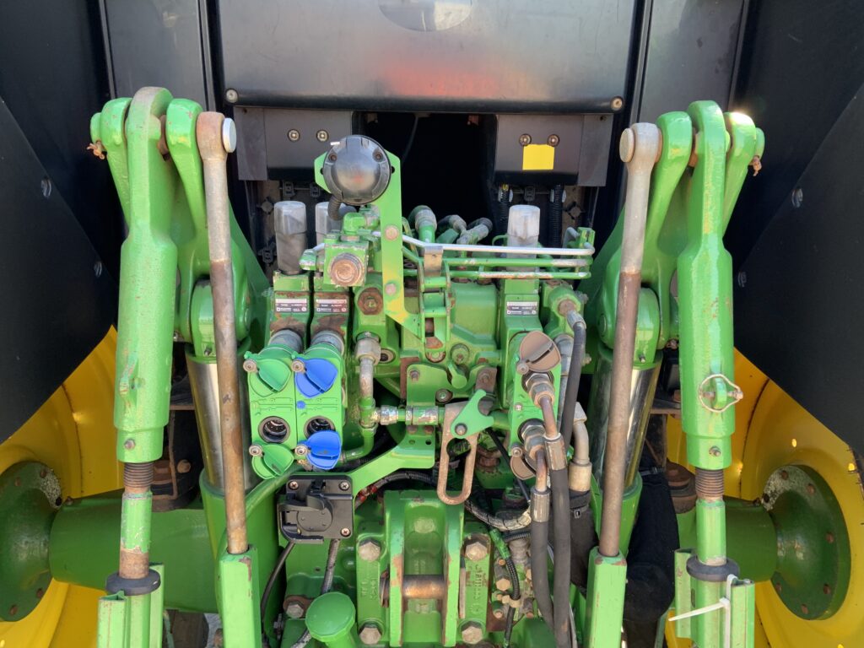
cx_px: 432
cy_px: 324
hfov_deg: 61.7
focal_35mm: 29
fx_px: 724
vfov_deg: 48.2
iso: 32
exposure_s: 1/122
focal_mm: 3
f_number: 1.8
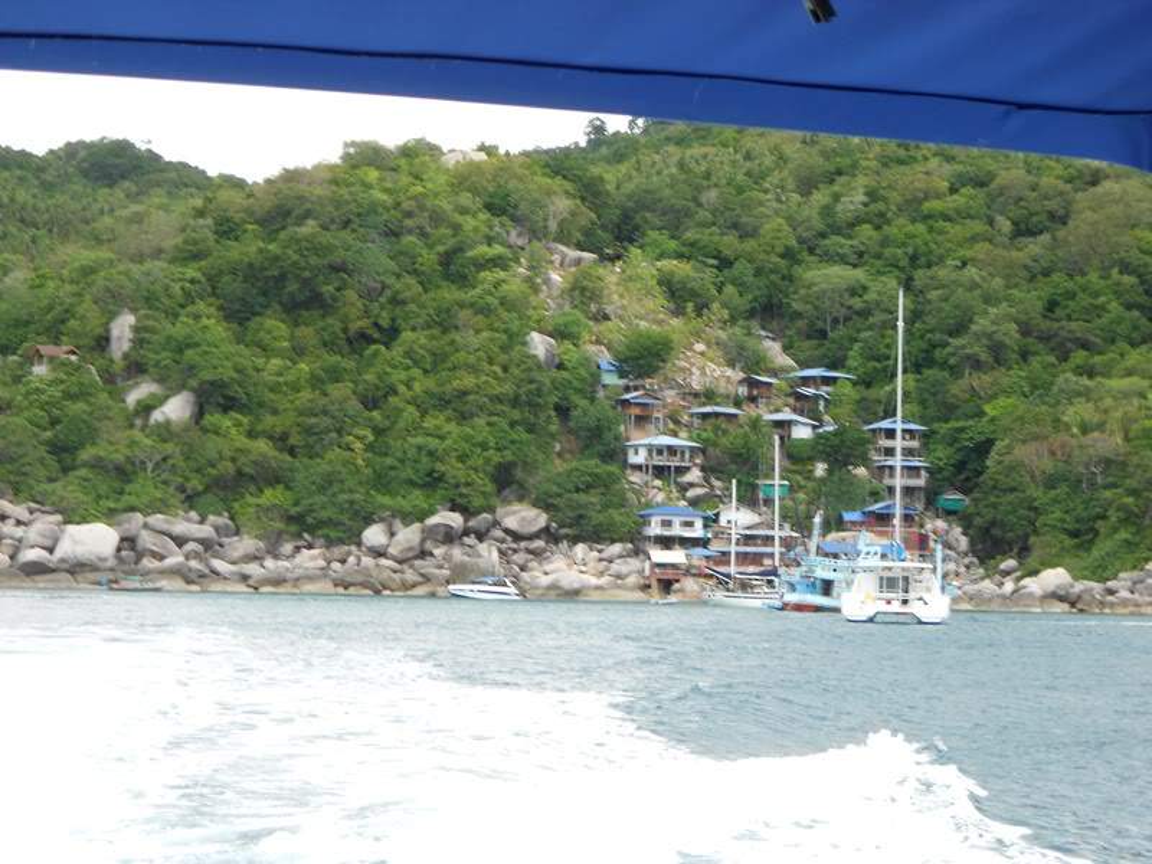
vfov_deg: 17.2
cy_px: 432
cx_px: 576
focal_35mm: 86
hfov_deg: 22.8
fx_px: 2862
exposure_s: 1/125
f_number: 6.3
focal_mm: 15.4
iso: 80
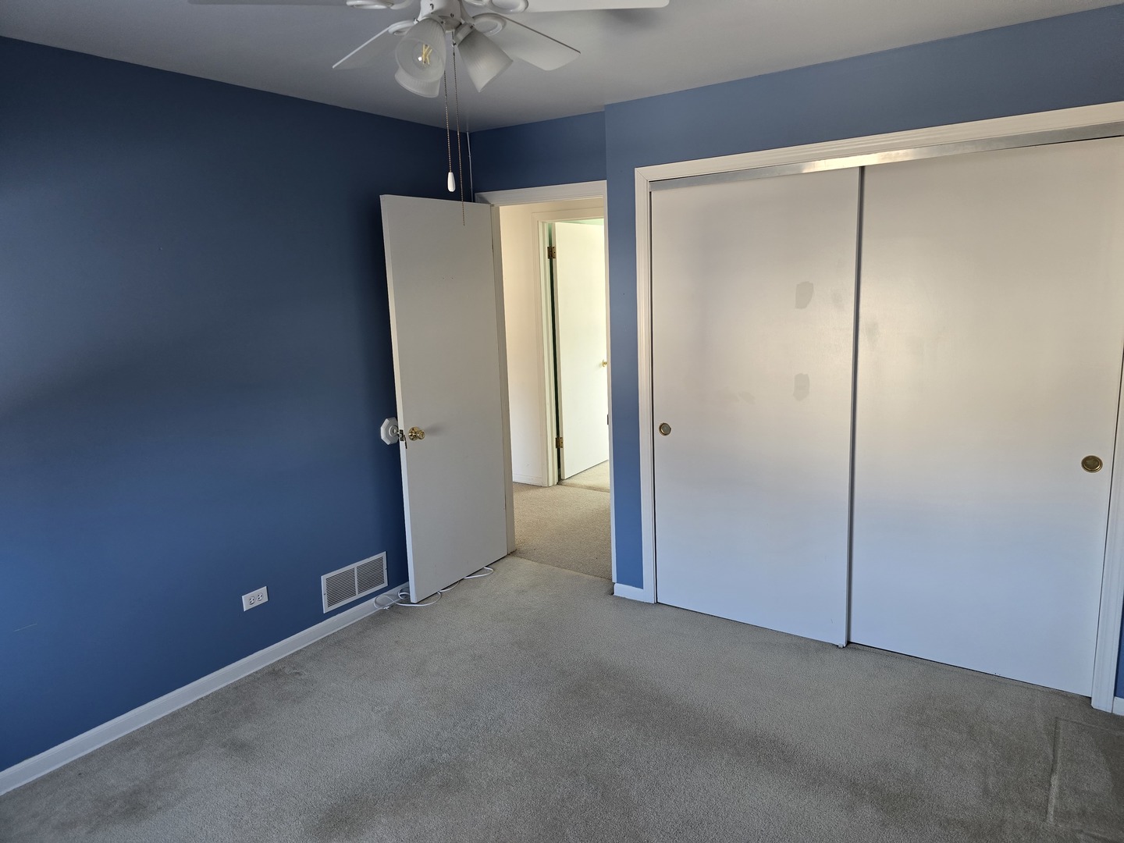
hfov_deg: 73.9
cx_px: 562
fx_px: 747
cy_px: 422
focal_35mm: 23
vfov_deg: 58.9
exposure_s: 1/120
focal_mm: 6.3
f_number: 1.7
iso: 400
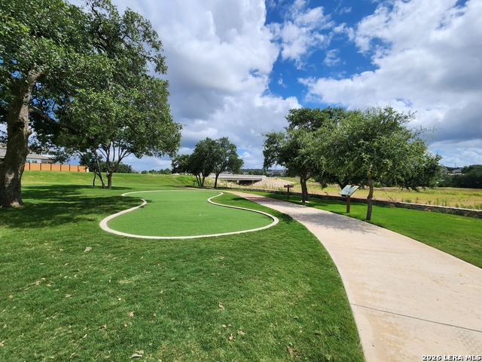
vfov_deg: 89.9
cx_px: 241
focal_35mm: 13
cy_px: 181
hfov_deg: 106.2
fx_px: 181
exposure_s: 1/3657
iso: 50
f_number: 2.2
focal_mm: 2.2
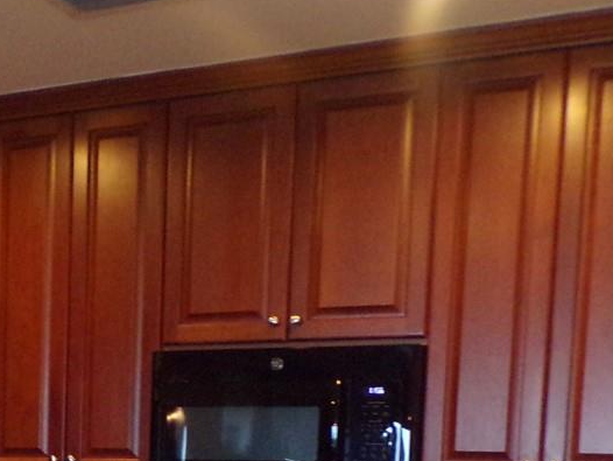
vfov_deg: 18.8
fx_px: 1293
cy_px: 589
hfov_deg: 26.1
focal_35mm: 73
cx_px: 100
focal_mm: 4.3
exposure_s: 1/34
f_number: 3
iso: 472
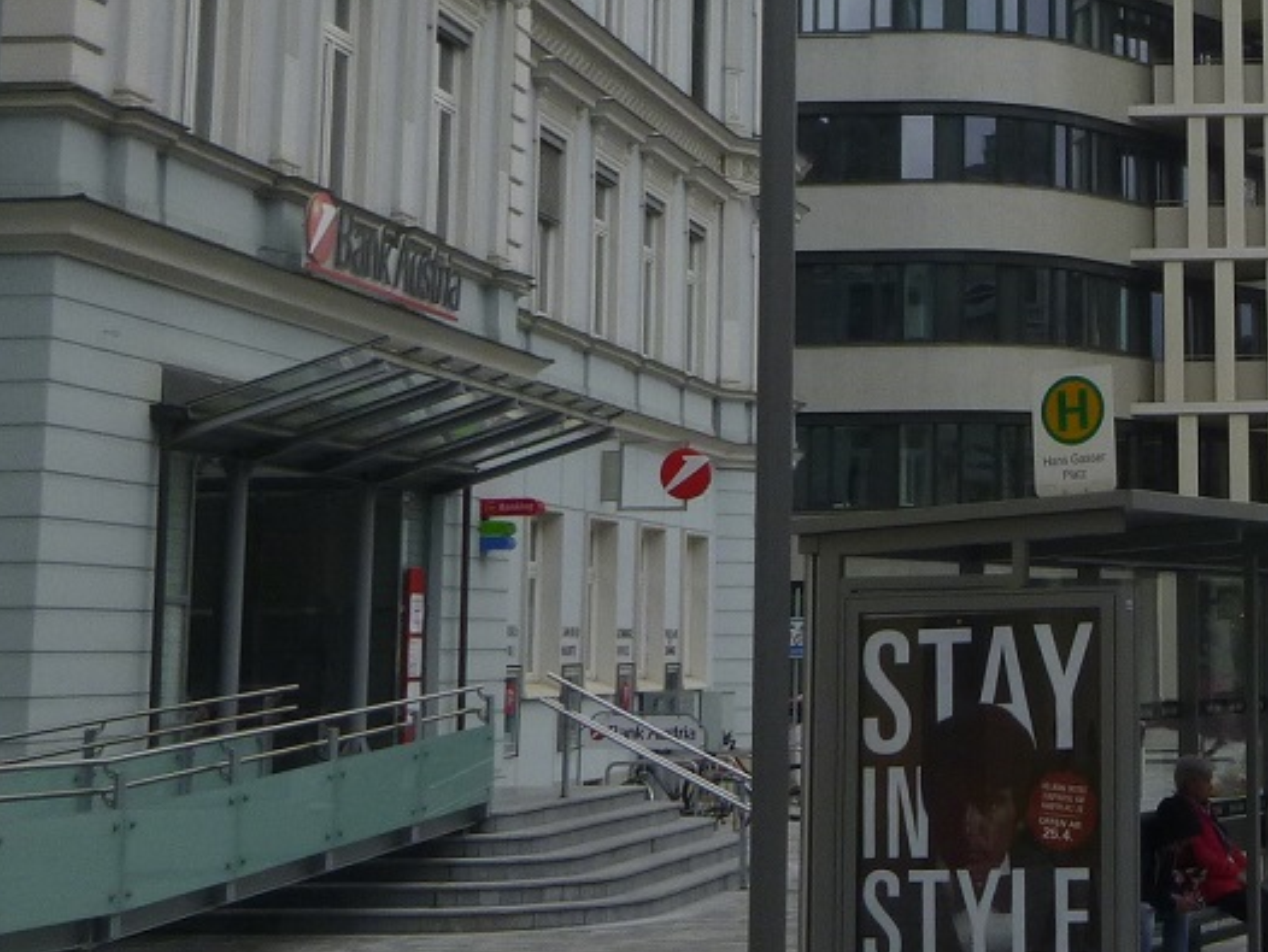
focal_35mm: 76
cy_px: 123
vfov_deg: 19.1
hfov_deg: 24.2
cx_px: 1343
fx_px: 2785
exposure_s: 1/640
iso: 100
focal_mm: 4.5
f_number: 3.9
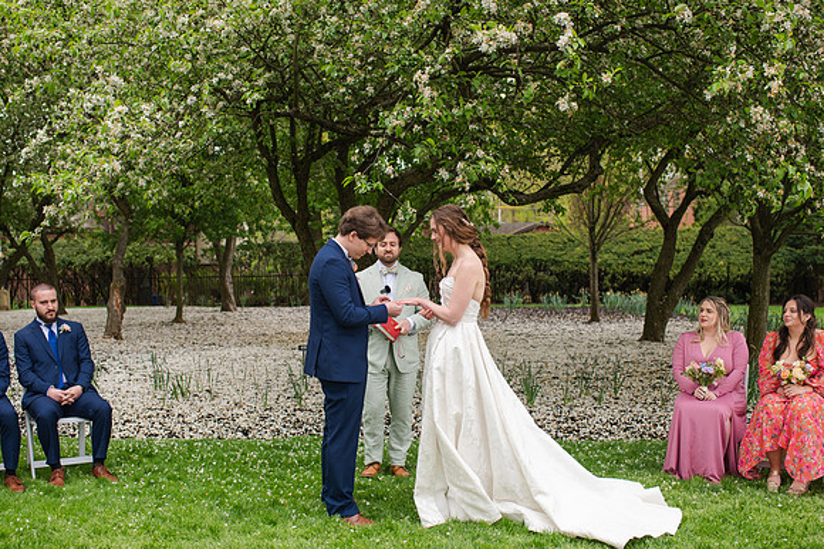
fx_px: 973
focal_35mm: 43
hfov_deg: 45.9
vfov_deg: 31.5
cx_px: 400
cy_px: 288
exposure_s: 1/640
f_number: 3.2
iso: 200
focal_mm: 35
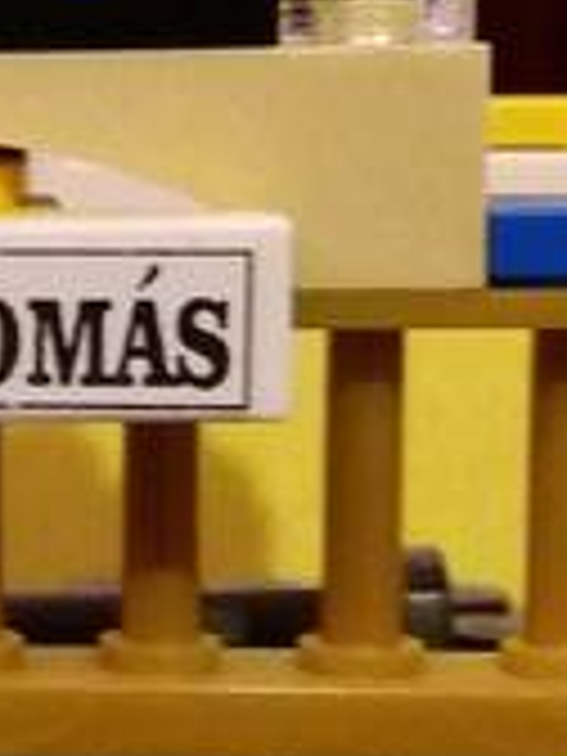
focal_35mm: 150
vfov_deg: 13.2
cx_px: -592
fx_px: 3276
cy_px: 320
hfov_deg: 9.2
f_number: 1.9
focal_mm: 3.7
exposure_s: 1/17
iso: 400
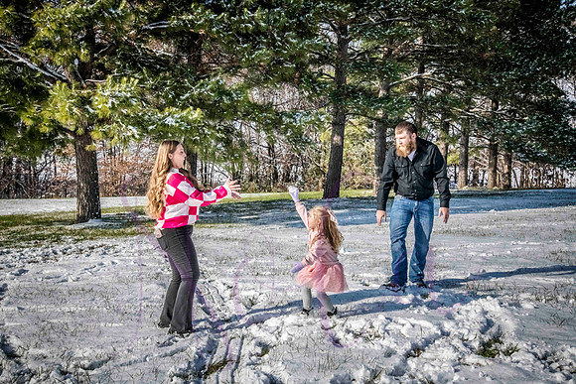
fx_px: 736
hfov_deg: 42.7
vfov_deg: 29.3
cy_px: 192
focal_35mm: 46
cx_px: 288
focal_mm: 46
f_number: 20
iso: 800
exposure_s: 1/800
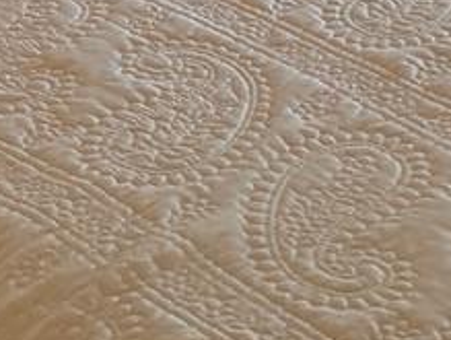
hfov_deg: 11.3
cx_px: 319
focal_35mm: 175
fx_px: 2284
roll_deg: -0.3
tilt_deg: -5.6
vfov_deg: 7.0
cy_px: -886
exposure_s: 1/120
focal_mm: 6.76
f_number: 1.78
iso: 320
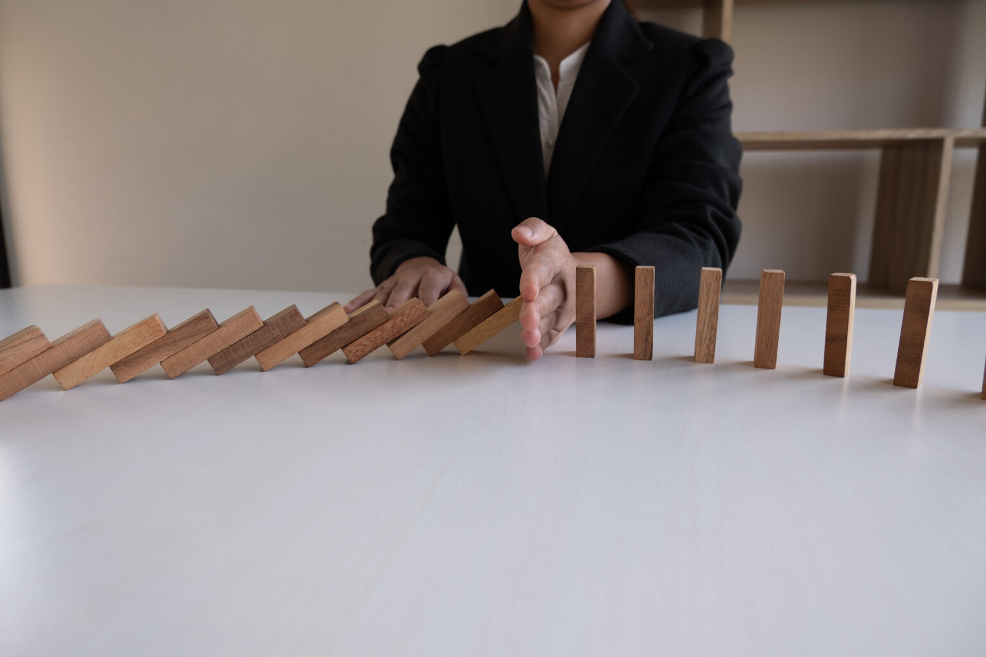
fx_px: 630
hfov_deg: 76.1
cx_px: 493
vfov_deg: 55.1
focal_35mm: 23
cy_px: 328
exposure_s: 1/80
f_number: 4
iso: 200
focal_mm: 15.6
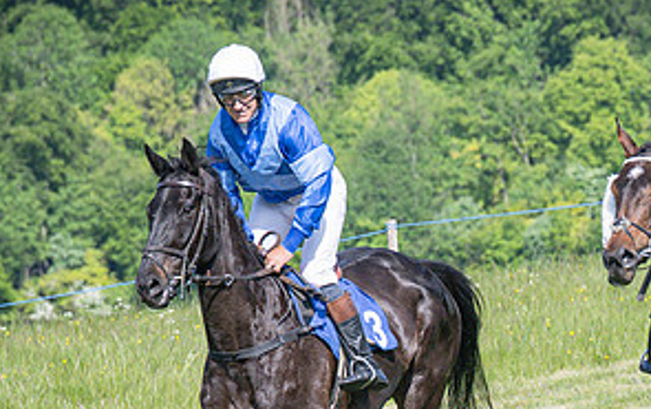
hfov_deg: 4.8
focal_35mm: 433
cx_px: 571
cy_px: 371
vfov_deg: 3.0
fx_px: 7690
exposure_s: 1/3200
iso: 400
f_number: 4
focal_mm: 99
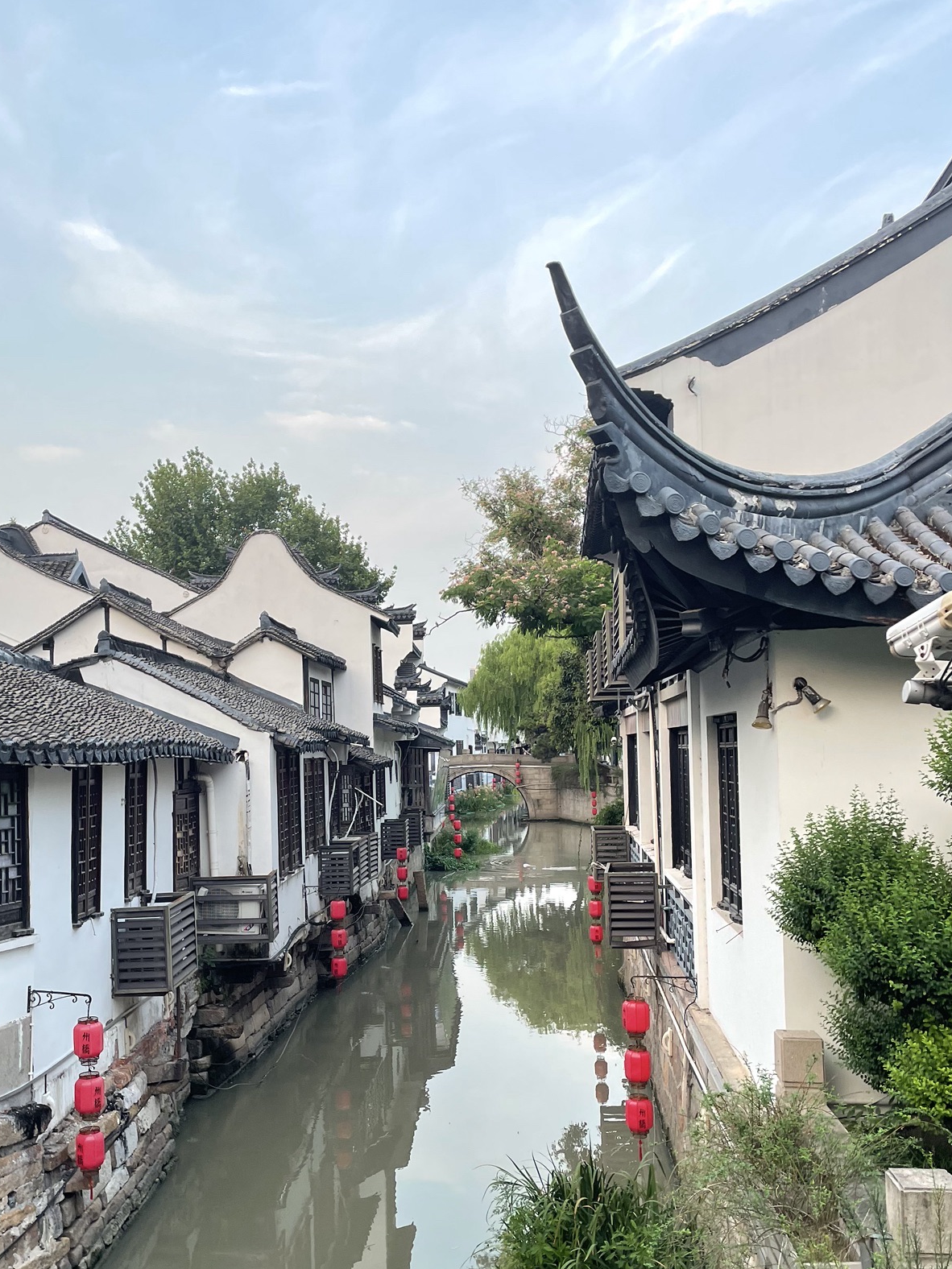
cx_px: 376
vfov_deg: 55.0
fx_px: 1210
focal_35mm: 33
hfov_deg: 42.7
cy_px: 753
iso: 64
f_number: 1.6
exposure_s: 1/121
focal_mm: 4.2
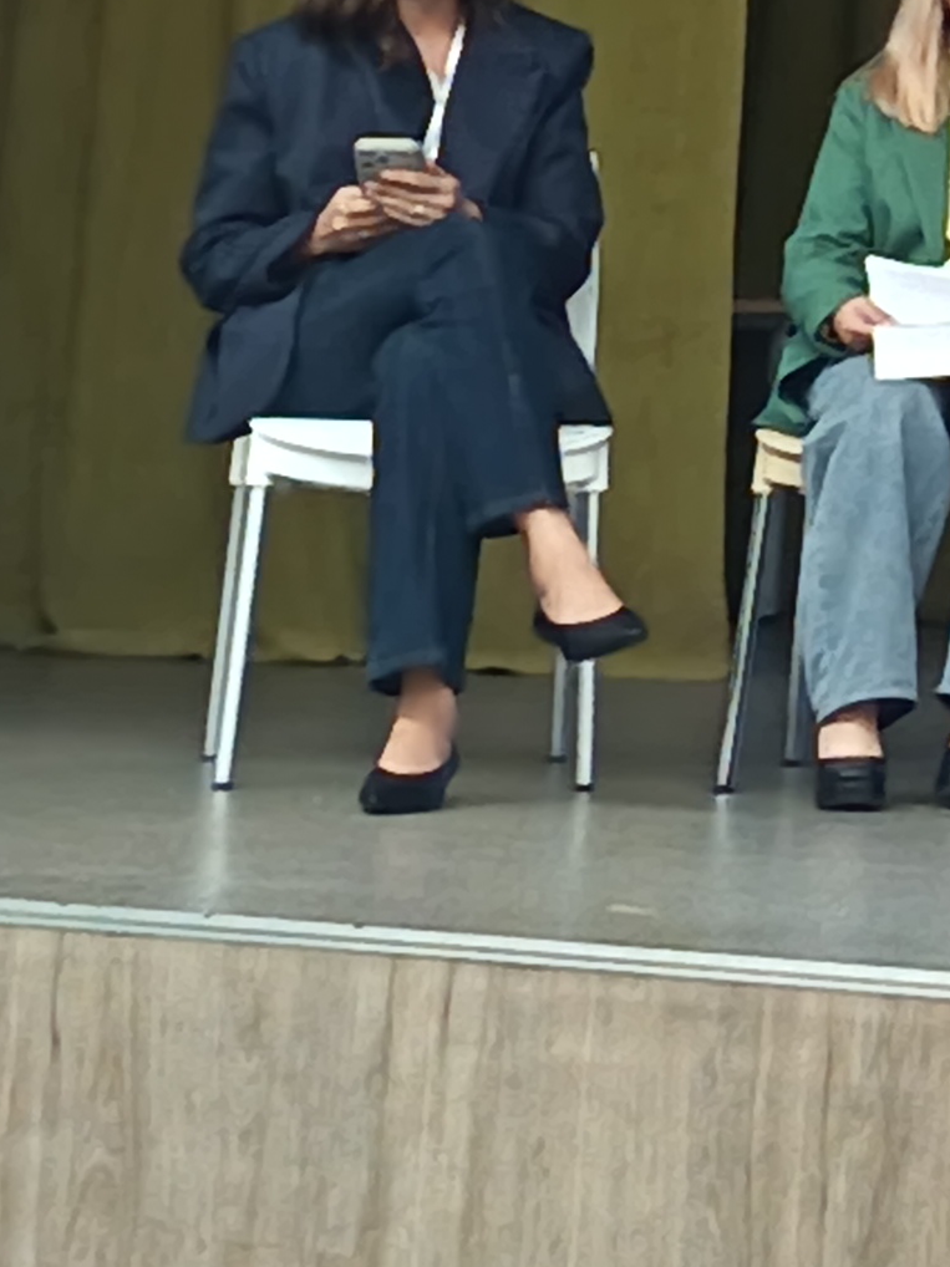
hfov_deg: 8.1
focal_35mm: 169
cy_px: -487
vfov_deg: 11.3
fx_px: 6187
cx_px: 2315
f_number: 1.75
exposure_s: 1/33.3
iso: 1428
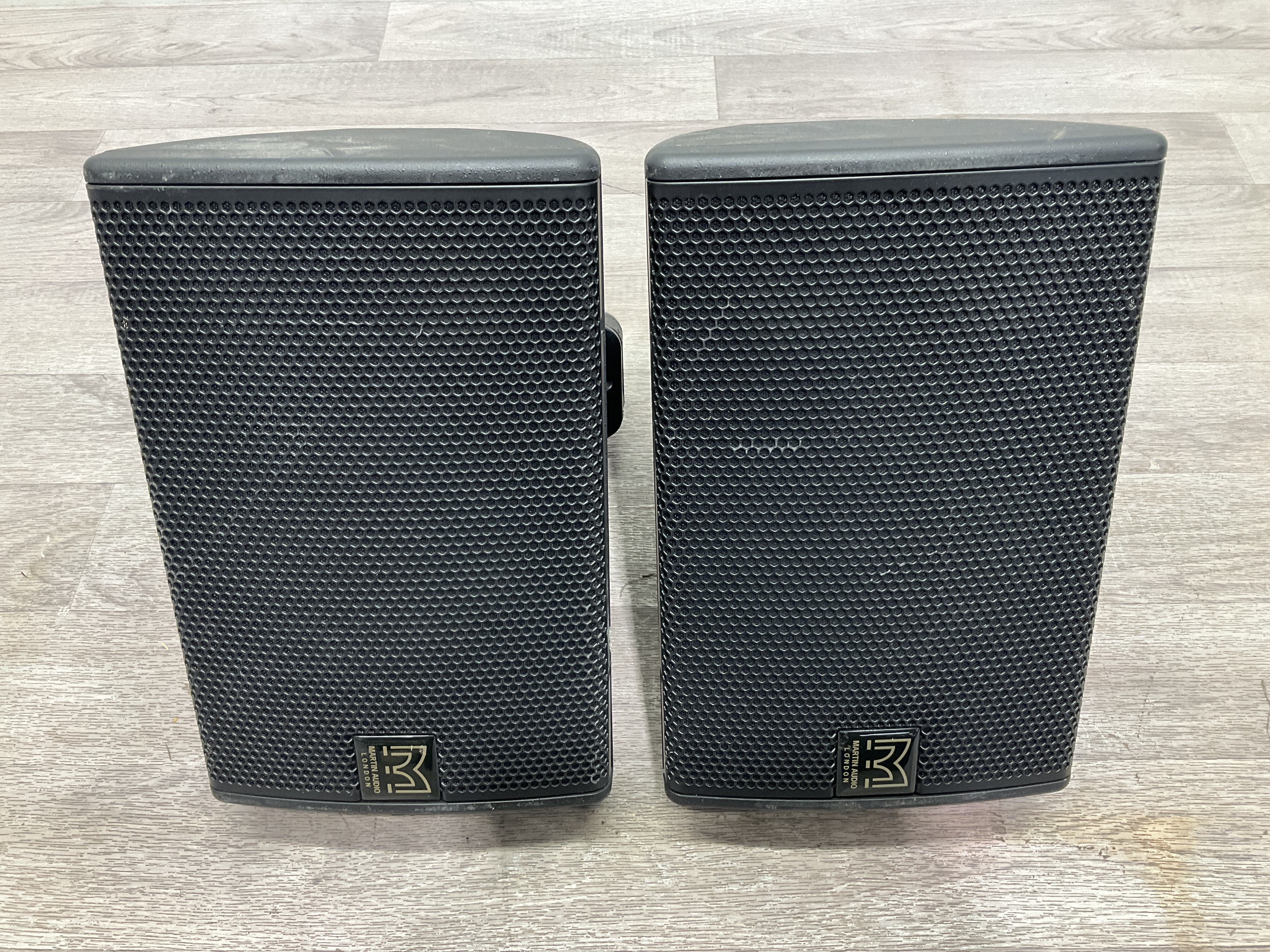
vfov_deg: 48.2
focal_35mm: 29
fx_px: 1064
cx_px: 635
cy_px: 476
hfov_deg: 61.7
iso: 80
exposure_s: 1/50
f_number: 1.8
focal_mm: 3
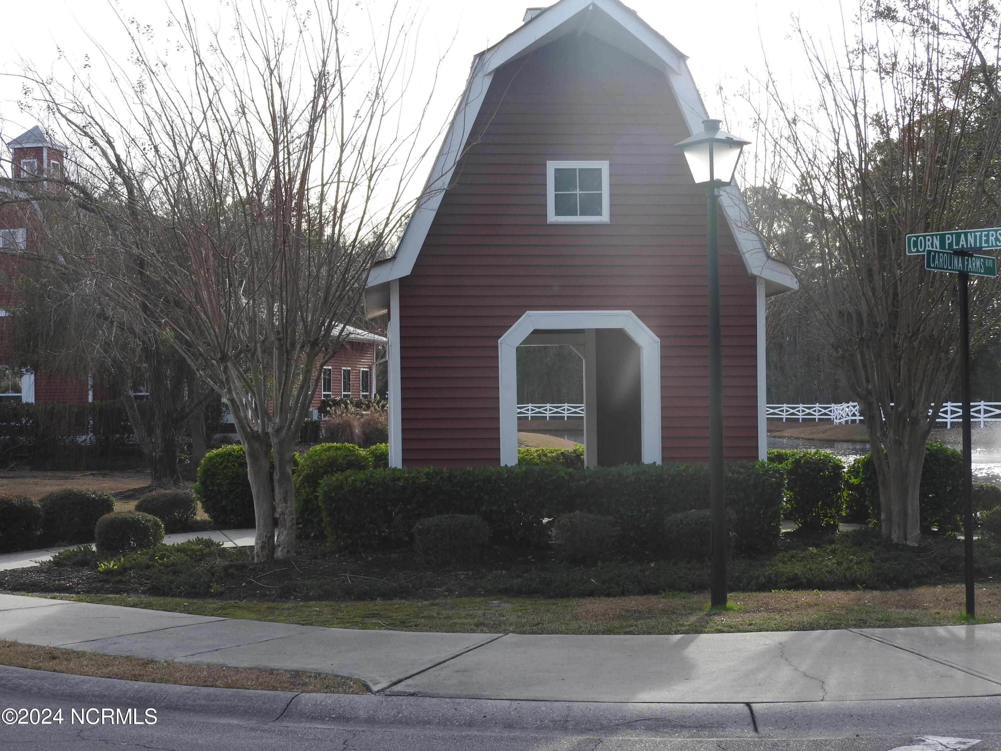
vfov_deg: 24.4
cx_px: 500
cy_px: 376
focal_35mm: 60
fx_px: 1735
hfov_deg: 32.2
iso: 100
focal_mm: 10.7
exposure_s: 1/400
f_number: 4.2
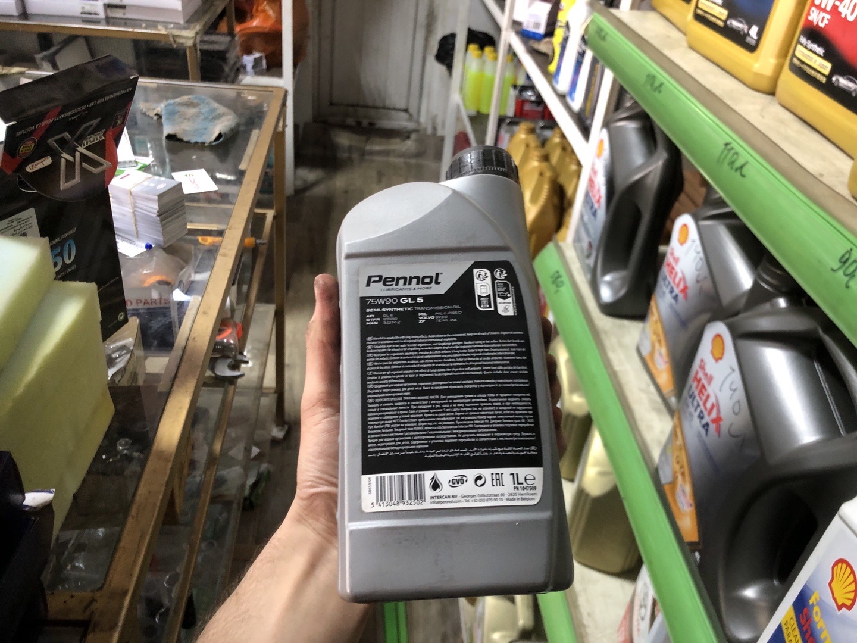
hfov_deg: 63.4
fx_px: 693
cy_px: 322
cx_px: 428
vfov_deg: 49.7
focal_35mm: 28
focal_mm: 4
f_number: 1.8
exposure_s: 1/15
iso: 40
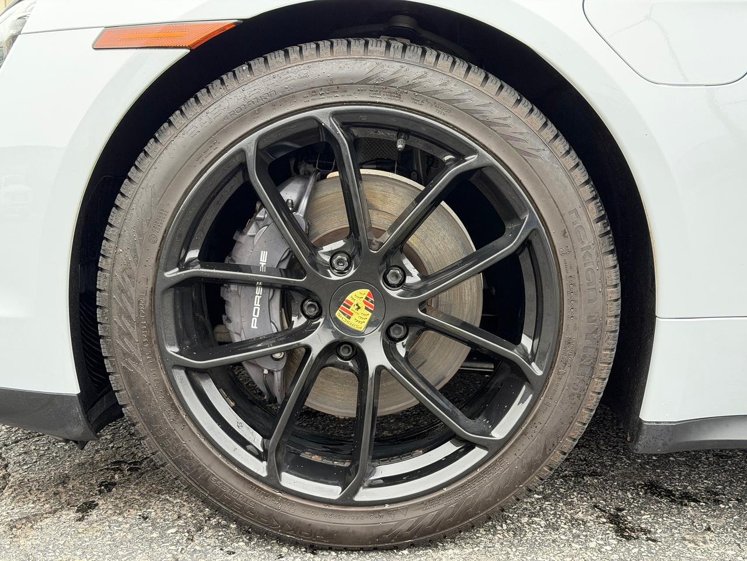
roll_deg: -0.9
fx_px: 1036
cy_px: 280
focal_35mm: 48
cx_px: 374
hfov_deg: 39.7
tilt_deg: -10.0
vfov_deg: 30.3
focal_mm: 6.76
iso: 80
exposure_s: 1/324
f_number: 1.78
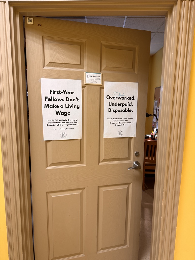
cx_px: 98
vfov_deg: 71.6
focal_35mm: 24
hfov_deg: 56.8
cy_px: 130
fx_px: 180
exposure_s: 1/60
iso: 160
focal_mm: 6.76
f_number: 1.78
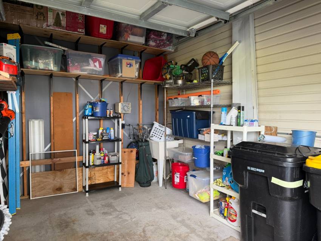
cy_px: 120
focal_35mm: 24
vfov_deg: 56.8
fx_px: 222
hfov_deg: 71.6
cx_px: 160
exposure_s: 1/121
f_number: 1.78
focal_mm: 6.76
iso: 125
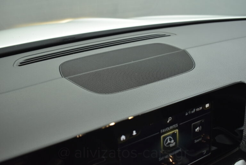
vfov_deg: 35.5
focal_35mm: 38
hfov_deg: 51.3
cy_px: 82
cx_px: 123
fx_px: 256
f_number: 4
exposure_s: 1/80
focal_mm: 25
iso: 1600
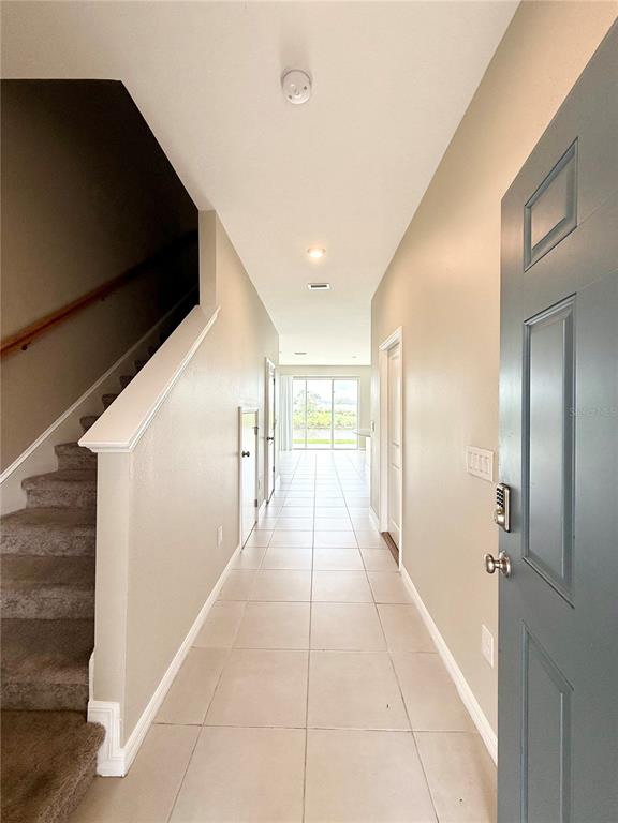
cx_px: 309
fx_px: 333
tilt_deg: +0.0
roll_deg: -0.7
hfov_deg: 85.7
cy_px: 412
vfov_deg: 102.1
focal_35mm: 14
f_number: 2.2
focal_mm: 2.22
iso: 64
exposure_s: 1/217
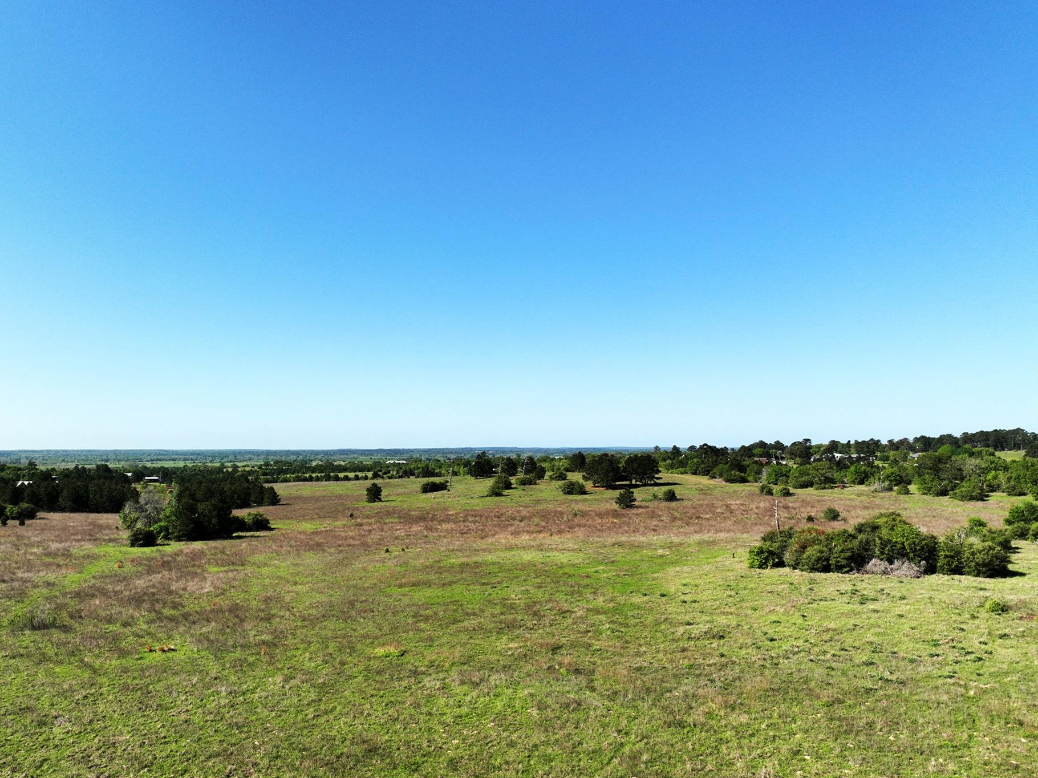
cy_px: 421
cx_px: 456
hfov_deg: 65.1
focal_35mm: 27
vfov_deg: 51.3
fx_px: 809
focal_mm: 12.29
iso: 100
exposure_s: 1/2000
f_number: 2.8
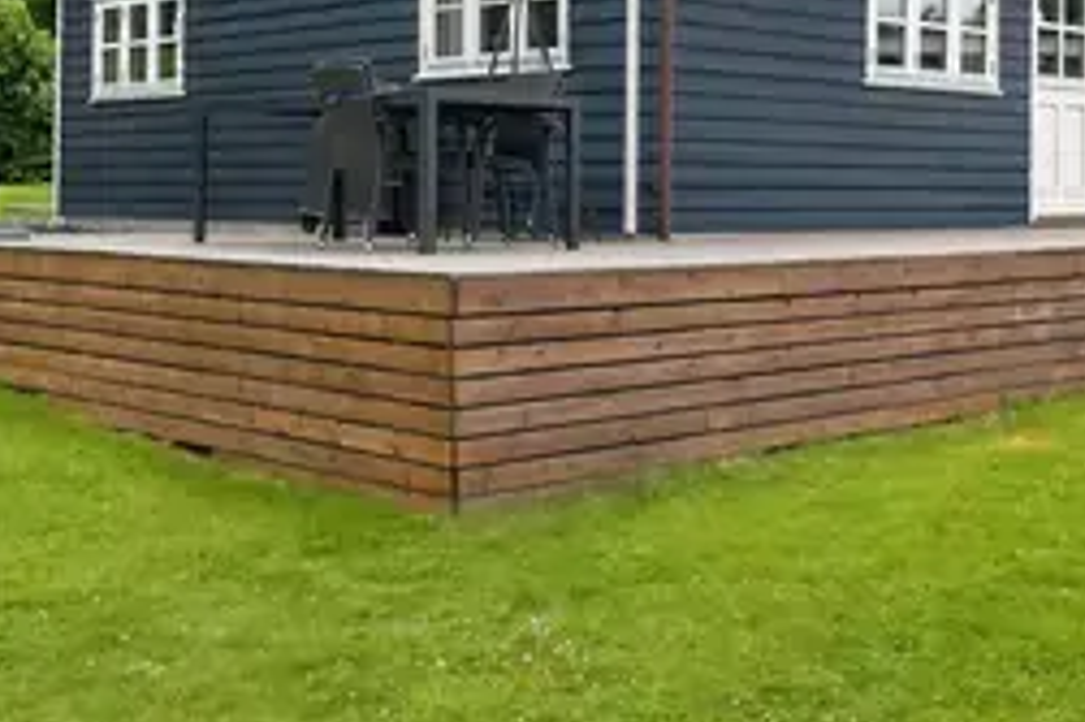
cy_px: 65
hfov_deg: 35.6
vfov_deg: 23.9
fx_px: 1656
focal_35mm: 55
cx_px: 791
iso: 800
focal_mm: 23
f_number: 8
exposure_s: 1/800
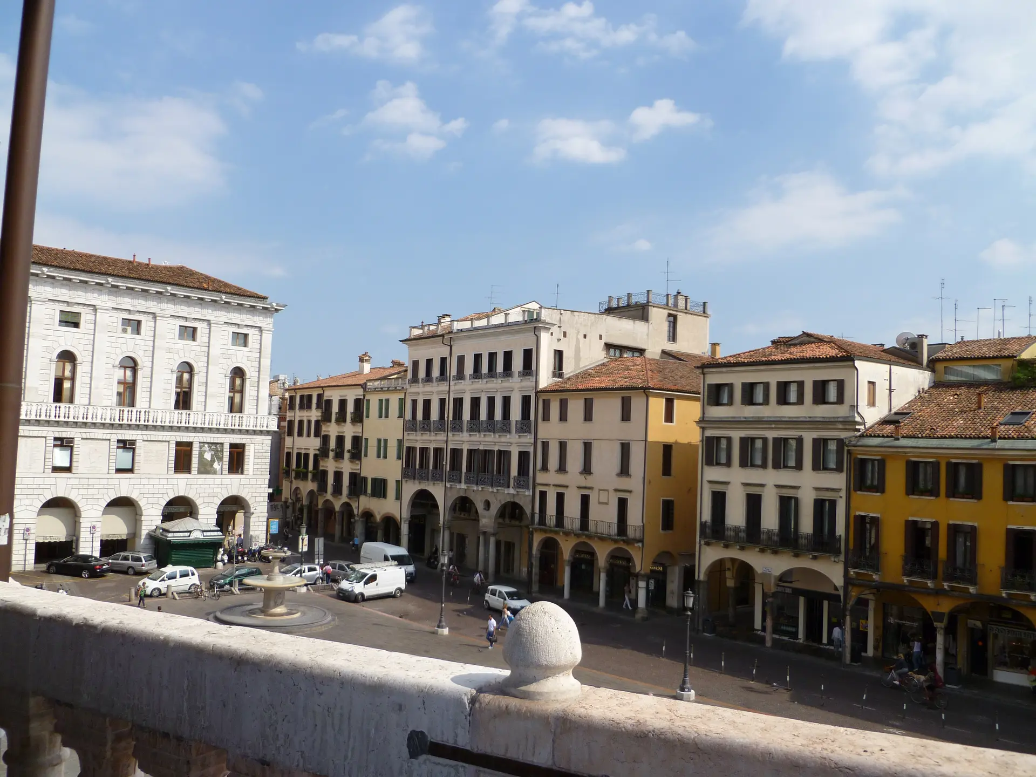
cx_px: 518
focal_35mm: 28
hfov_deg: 63.4
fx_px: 838
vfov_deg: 49.7
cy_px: 388
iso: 100
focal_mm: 5
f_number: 3.3
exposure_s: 1/1300
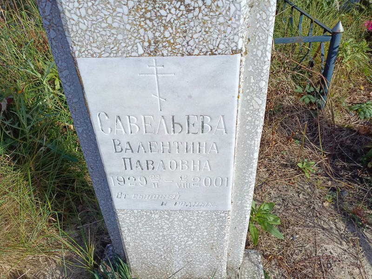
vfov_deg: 54.9
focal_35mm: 25
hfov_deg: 69.4
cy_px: 140
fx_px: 269
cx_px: 186
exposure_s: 1/1149
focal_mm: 4.76
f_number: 1.69
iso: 111
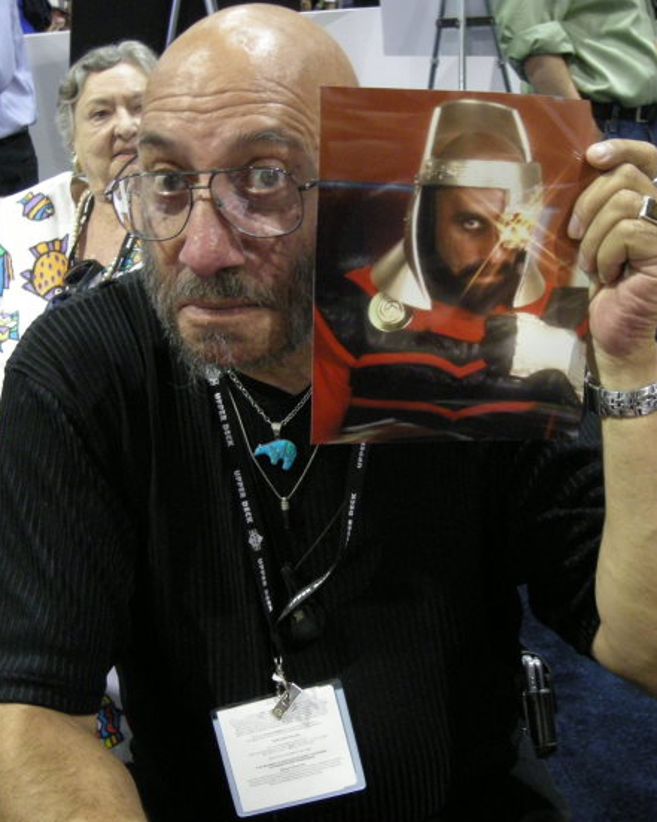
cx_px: 328
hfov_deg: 29.1
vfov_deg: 36.0
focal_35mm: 52
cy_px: 421
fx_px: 1265
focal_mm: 7.9
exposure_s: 1/18.4
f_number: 3.2
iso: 400
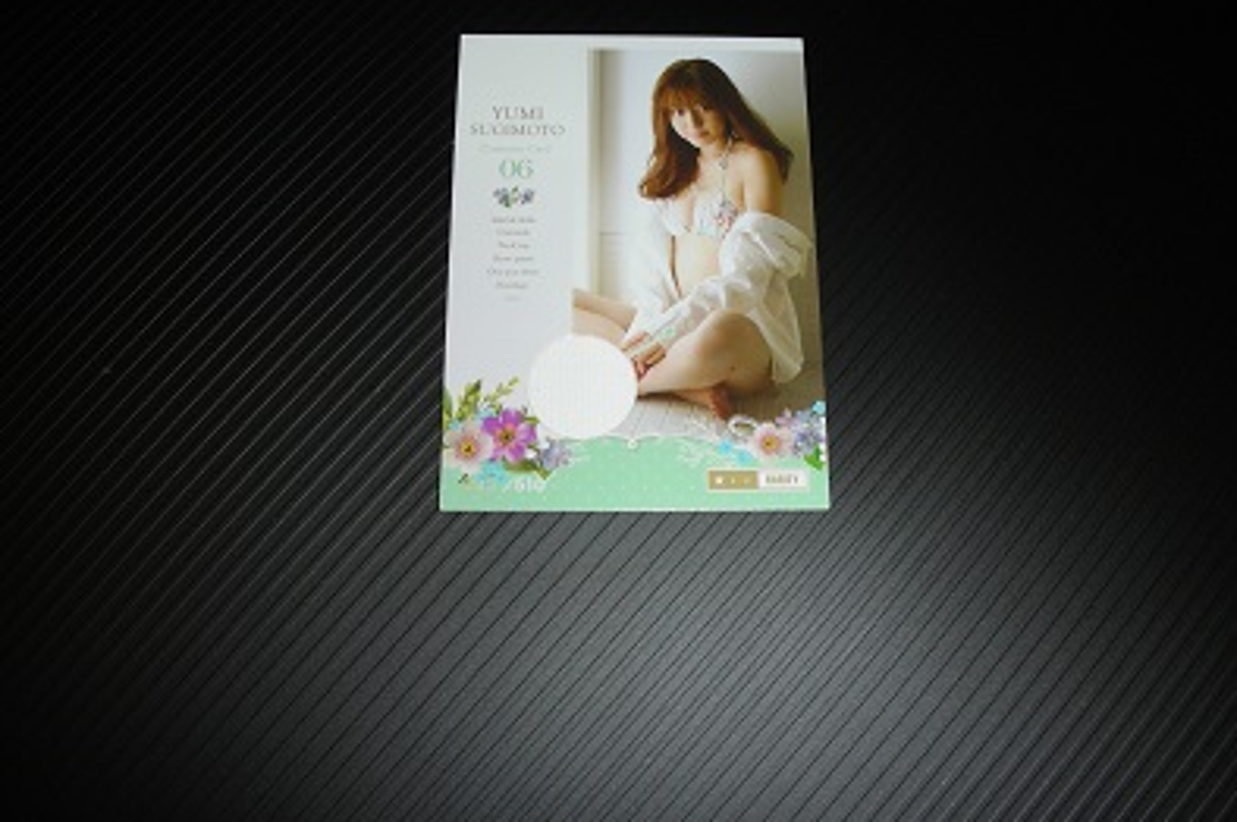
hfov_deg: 51.9
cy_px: 380
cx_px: 625
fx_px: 1270
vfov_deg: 35.9
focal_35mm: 37
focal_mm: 5.8
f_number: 3
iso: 50
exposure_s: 1/60.1
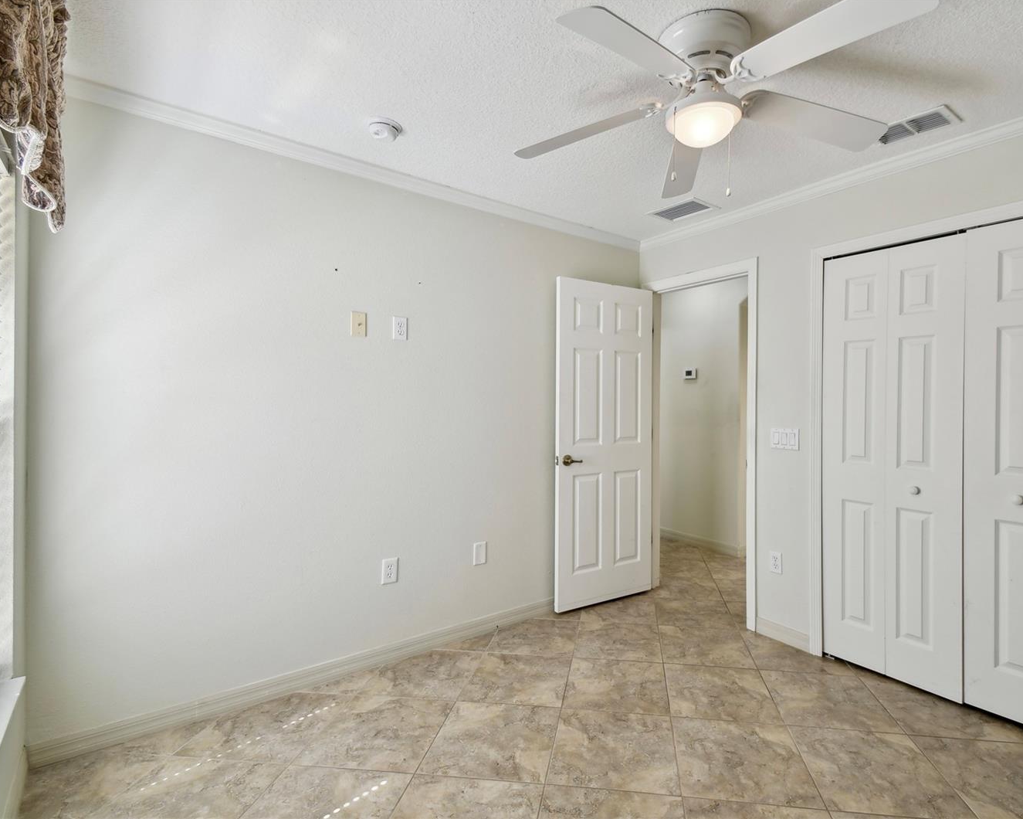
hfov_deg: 89.2
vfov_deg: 77.0
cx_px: 574
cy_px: 408
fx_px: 515
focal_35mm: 17
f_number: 7.1
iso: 100
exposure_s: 1/25
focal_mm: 10
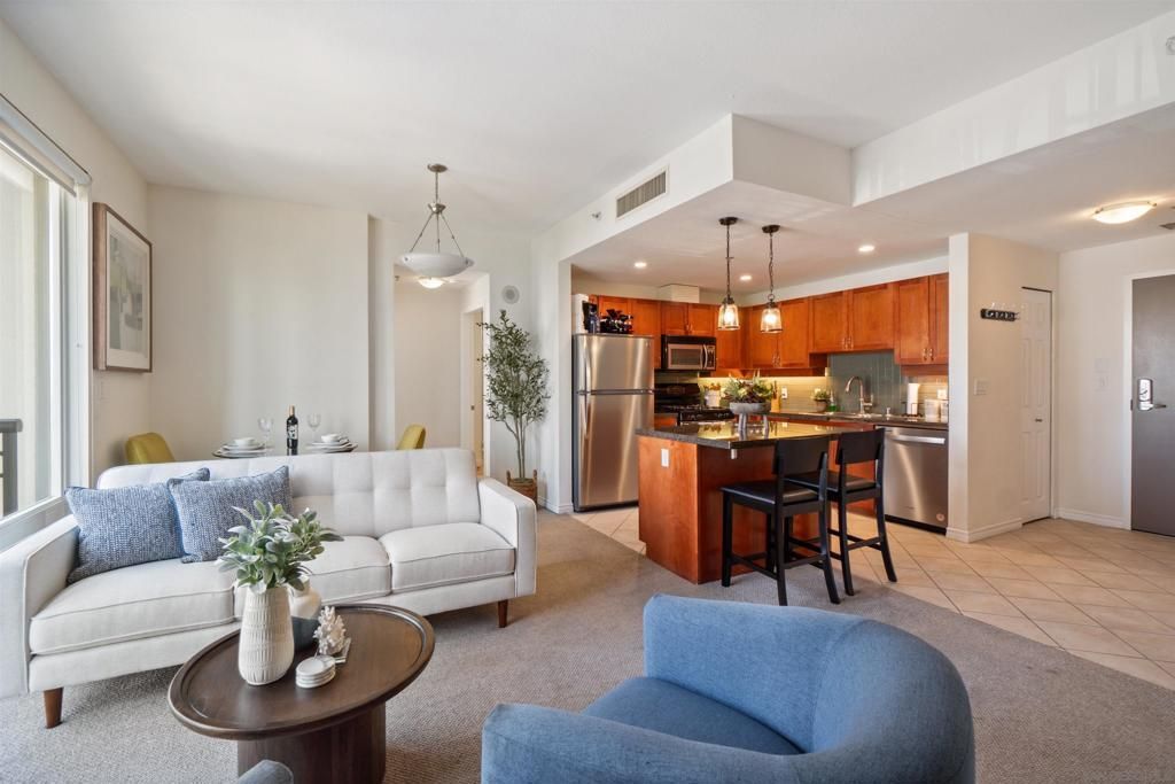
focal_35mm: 15
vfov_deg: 77.3
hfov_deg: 100.4
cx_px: 588
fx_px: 490
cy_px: 392
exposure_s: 1/3
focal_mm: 10
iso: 100
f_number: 8
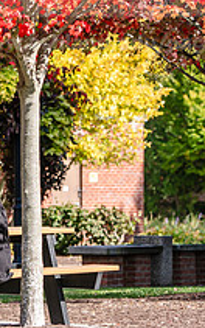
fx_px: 2626
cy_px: 75
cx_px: -101
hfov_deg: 4.4
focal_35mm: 294
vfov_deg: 7.1
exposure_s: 1/500
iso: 125
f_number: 4
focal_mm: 105
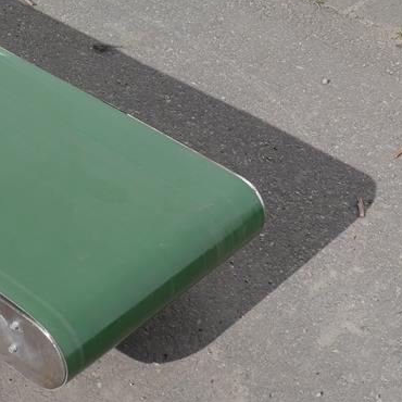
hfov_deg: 18.2
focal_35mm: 88
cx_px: -141
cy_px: 127
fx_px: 1156
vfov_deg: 19.6
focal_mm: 18
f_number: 9
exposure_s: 1/400
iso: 160
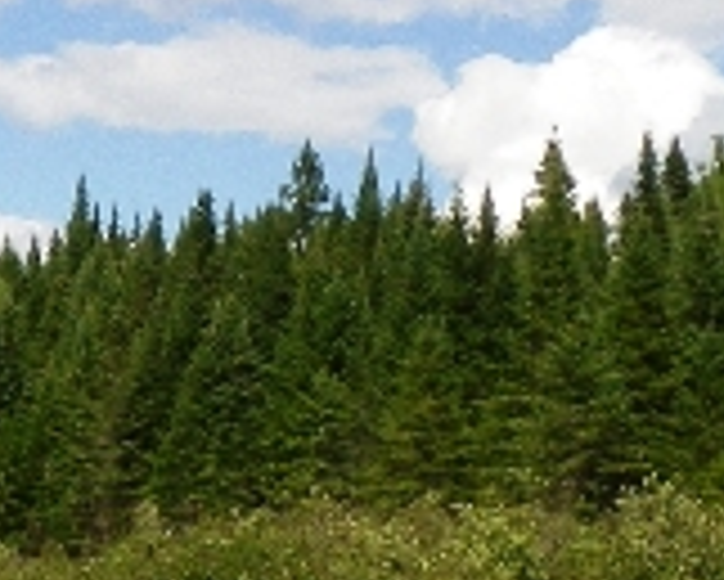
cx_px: 144
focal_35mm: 136
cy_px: 391
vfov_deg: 11.3
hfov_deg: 14.1
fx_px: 2916
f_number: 4.2
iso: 80
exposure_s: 1/800
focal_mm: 5
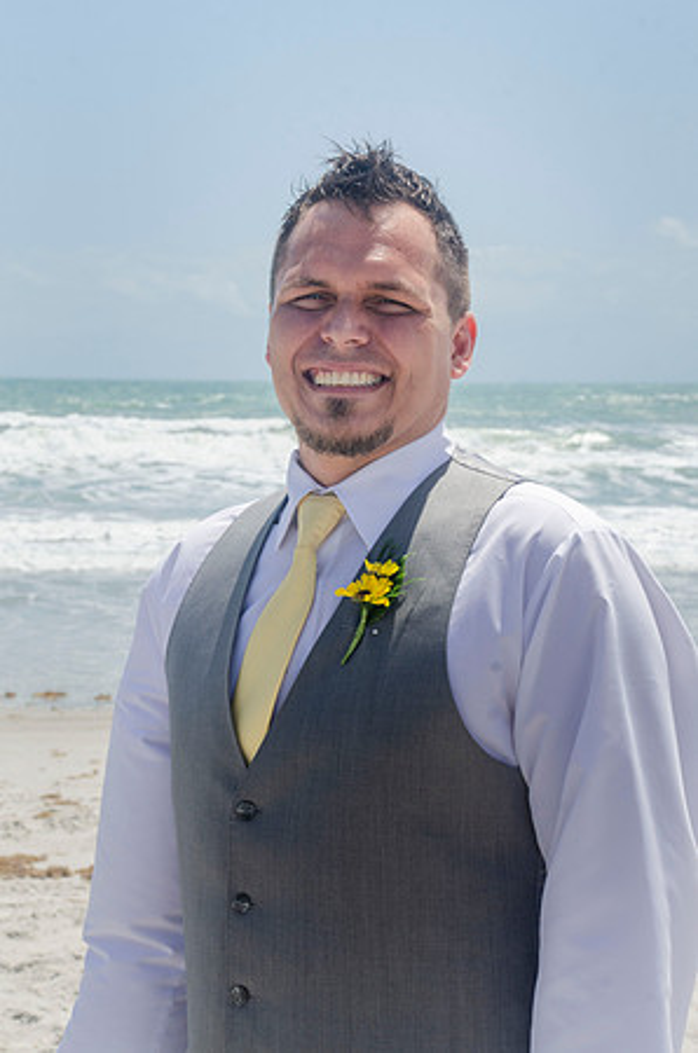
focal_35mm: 87
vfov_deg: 23.4
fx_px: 2542
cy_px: 526
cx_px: 349
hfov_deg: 15.6
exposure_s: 1/250
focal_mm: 58
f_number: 11
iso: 100
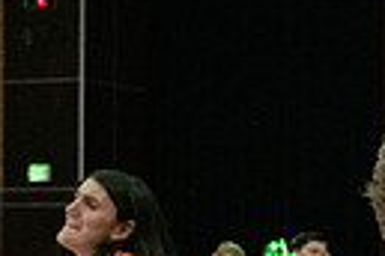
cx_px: 729
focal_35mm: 152
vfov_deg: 8.9
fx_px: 1625
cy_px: 284
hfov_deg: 12.2
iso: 8000
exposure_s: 1/400
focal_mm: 26
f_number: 4
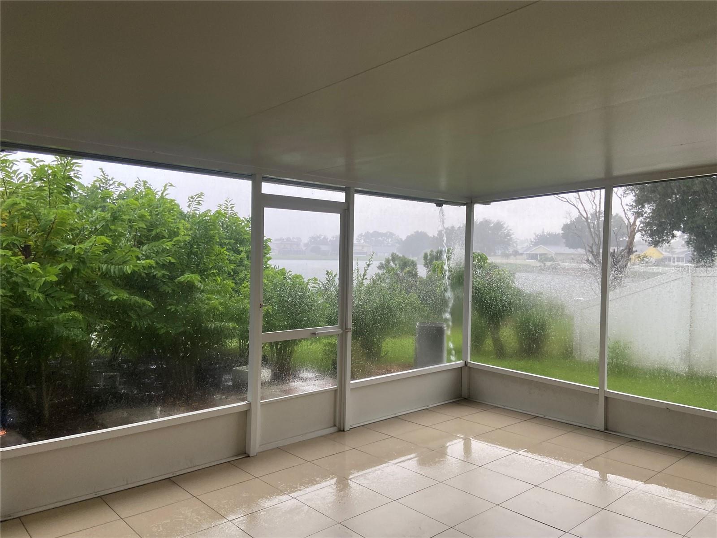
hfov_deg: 67.3
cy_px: 269
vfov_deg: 53.1
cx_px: 358
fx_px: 539
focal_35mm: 26
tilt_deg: -1.2
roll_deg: -1.8
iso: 125
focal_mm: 4.25
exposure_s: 1/97
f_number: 1.8
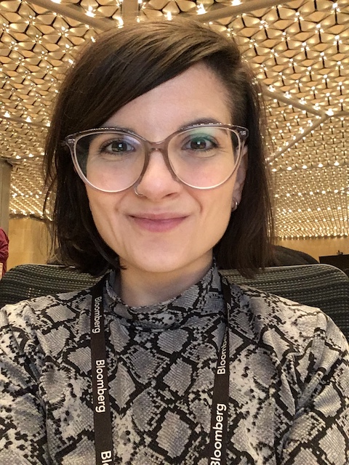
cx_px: 174
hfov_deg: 45.4
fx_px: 417
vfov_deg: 58.4
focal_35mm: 31
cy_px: 232
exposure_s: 1/33
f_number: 2.4
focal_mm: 2.15
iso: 320
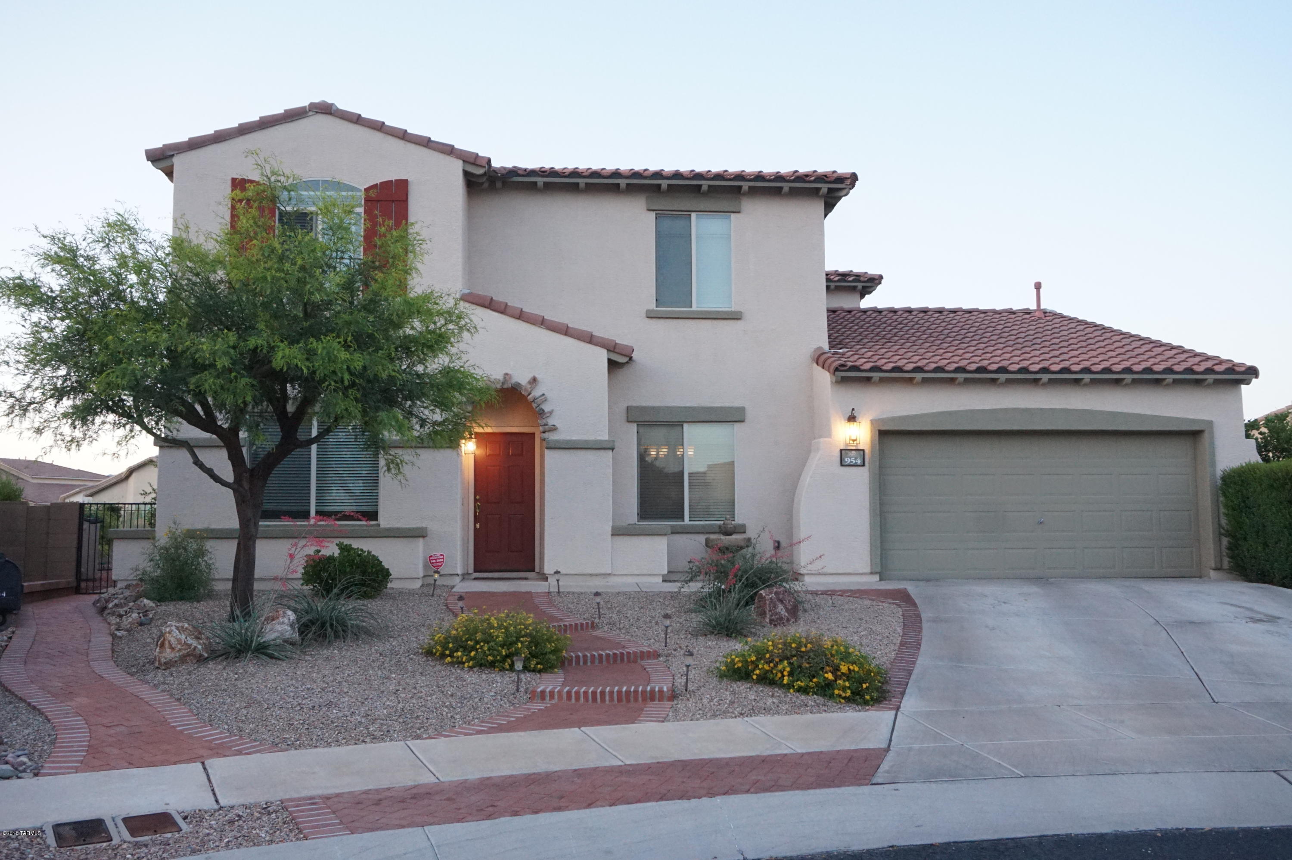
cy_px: 430
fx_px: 1076
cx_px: 646
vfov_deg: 43.6
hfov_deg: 62.0
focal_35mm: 30
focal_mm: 20
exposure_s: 1/125
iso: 2000
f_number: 5.6
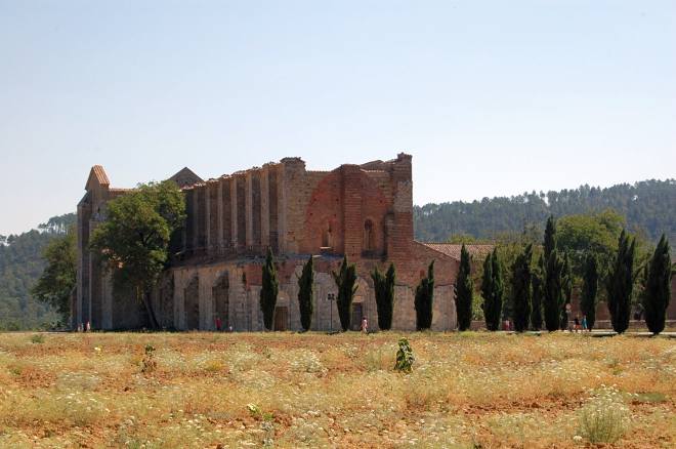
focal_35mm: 82
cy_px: 224
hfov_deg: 24.7
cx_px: 338
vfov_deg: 16.5
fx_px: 1547
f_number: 10
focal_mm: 55
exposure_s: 1/250
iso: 250
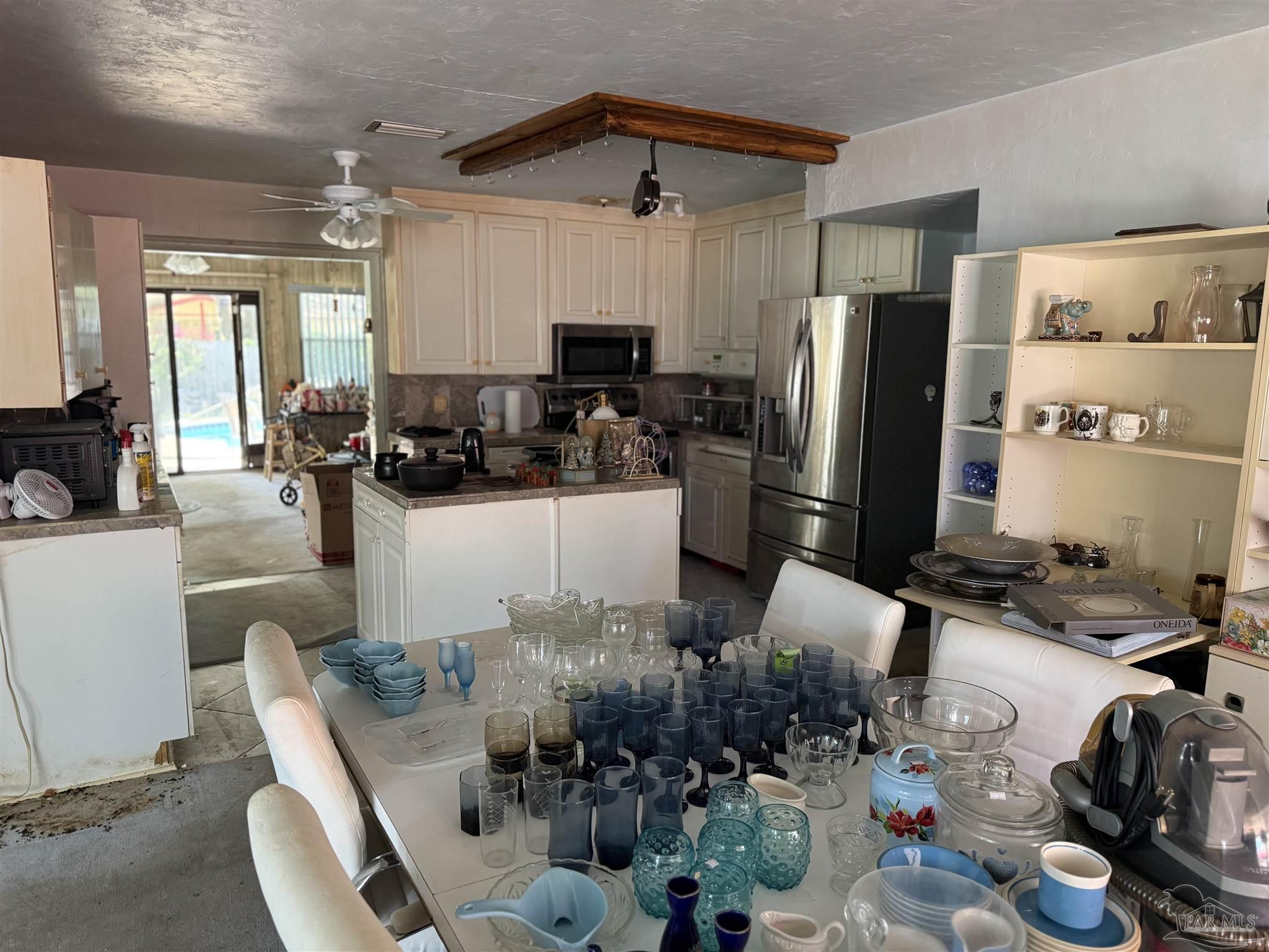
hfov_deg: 71.6
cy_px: 476
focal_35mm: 24
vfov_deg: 56.8
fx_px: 880
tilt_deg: -9.2
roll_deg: -0.3
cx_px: 634
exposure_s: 1/60
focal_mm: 6.76
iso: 250
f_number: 1.78
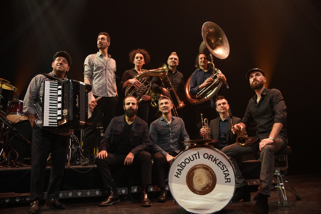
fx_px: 298
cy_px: 107
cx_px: 160
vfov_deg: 39.6
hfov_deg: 56.6
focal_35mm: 33
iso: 640
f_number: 3.2
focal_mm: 33.4
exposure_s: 1/80
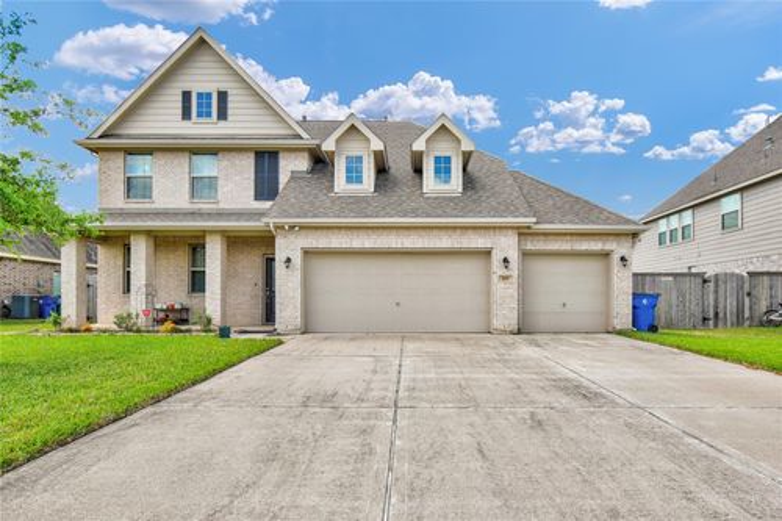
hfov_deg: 81.2
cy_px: 260
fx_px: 456
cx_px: 391
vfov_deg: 59.5
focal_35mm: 21
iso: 250
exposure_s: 1/500
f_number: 9
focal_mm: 14
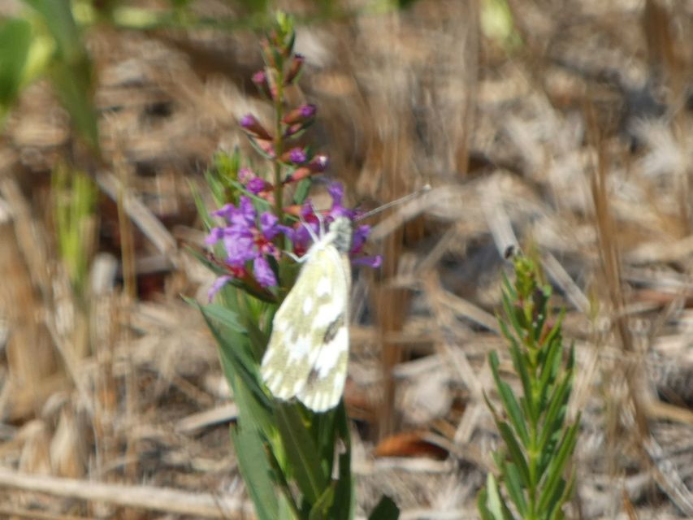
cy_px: 260
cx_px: 346
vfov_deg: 1.4
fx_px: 20683
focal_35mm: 1033
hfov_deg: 1.9
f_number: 5.6
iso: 80
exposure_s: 1/160
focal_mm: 185
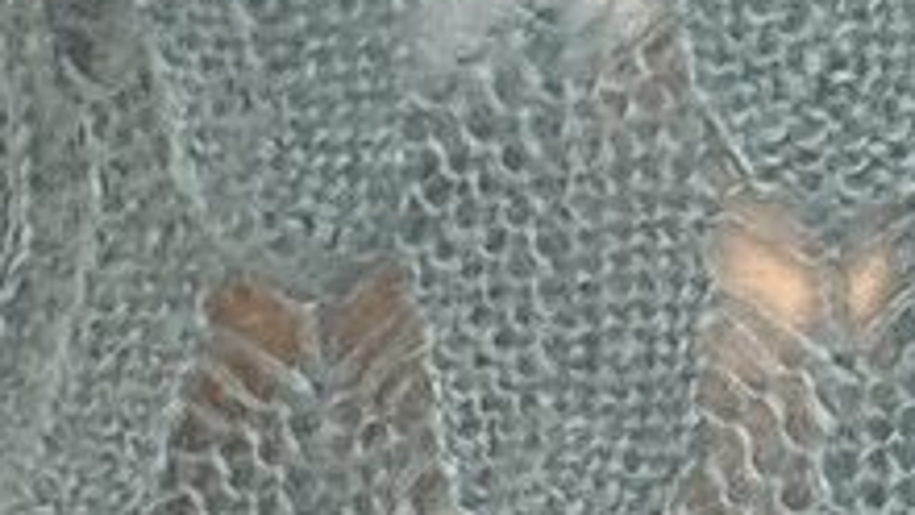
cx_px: 1289
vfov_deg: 2.7
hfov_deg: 4.7
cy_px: 868
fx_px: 11069
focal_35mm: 456
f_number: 1.78
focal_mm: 6.76
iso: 100
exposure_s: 1/99
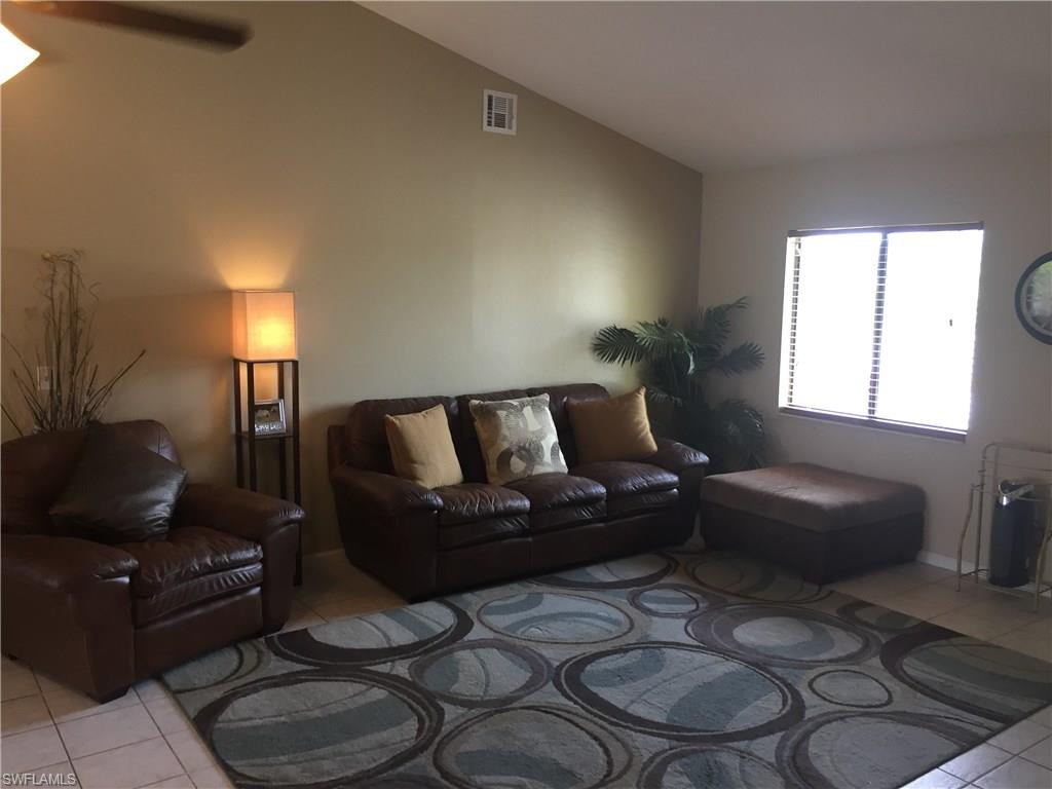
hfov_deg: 61.7
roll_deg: -1.1
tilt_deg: -8.8
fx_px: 881
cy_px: 394
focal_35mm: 29
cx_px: 526
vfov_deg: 48.2
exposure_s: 1/30
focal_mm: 4.15
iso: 64
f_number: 2.2
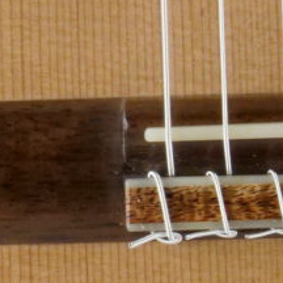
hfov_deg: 2.7
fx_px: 6049
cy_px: 194
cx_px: -311
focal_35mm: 654
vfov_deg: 2.7
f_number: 10
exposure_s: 1/160
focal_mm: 75
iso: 3200
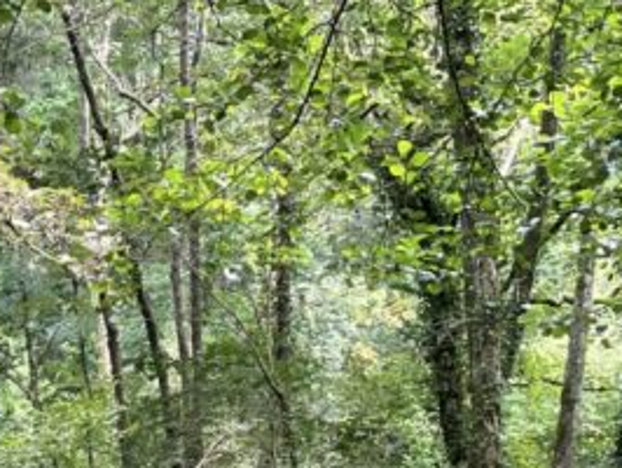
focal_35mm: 100
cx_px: -334
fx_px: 1798
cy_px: 634
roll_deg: -1.3
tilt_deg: -2.3
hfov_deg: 17.5
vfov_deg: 14.1
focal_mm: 4.2
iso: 100
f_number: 1.6
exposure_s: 1/121
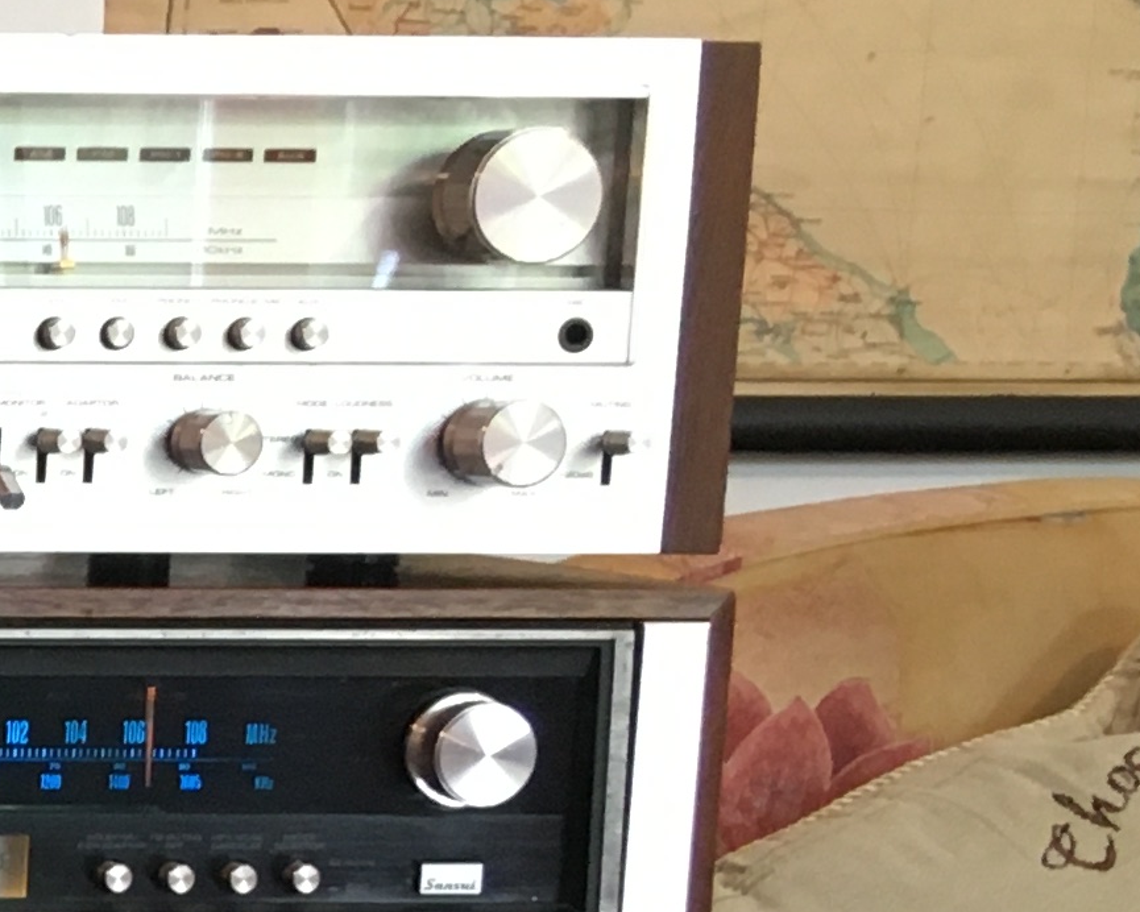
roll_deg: -1.3
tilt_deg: -9.5
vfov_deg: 11.5
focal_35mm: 132
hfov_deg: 12.5
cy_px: 998
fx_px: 4454
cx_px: -1276
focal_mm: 4.15
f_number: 2.2
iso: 125
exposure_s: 1/33
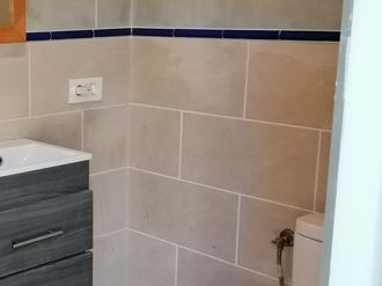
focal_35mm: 62
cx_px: 20
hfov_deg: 29.6
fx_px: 684
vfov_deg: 23.6
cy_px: 156
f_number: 1.8
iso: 320
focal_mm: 4.75
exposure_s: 1/33.3
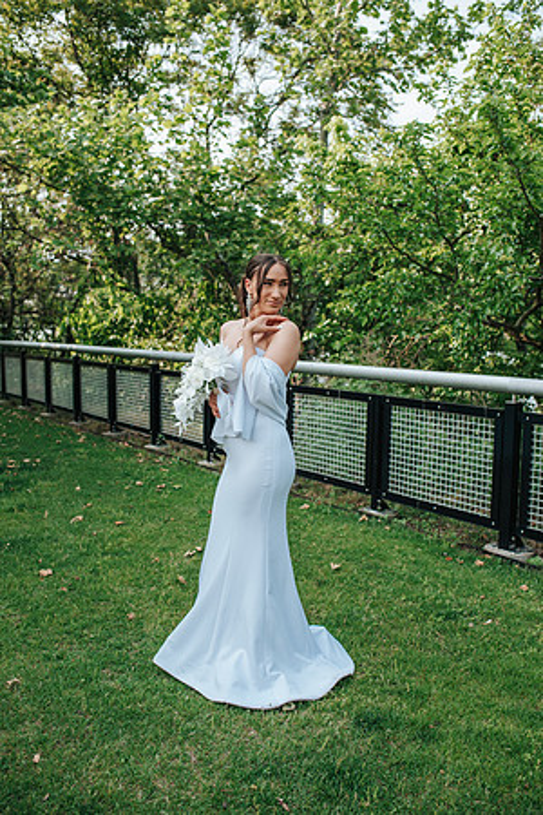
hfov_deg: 37.9
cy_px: 408
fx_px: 792
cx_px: 272
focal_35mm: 35
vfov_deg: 54.4
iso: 100
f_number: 3.5
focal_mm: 35
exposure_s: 1/500
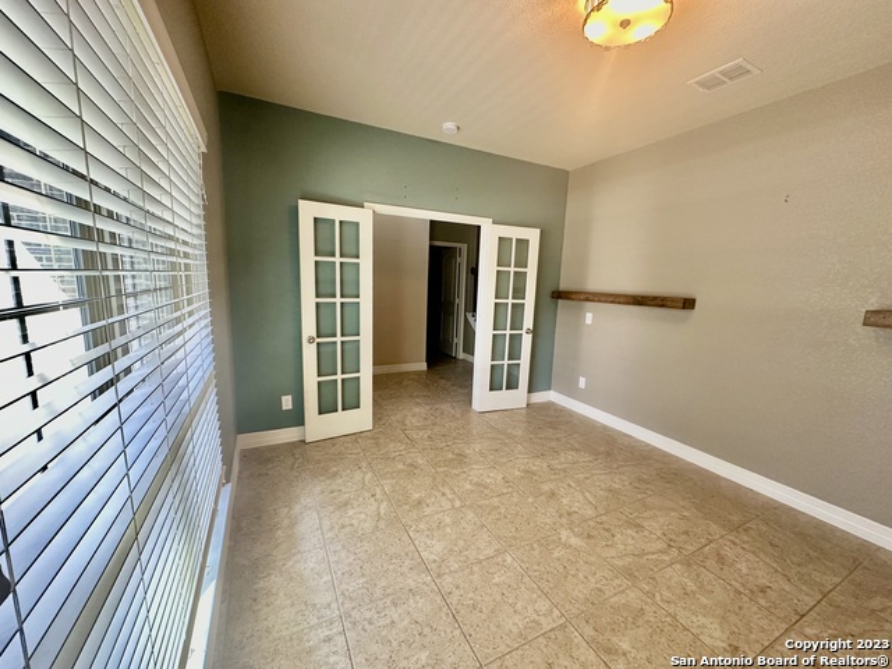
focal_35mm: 14
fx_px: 361
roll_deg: -1.7
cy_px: 334
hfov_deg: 102.1
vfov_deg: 85.7
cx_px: 446
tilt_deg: -8.7
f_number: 2.2
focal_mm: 2.22
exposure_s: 1/60
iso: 250
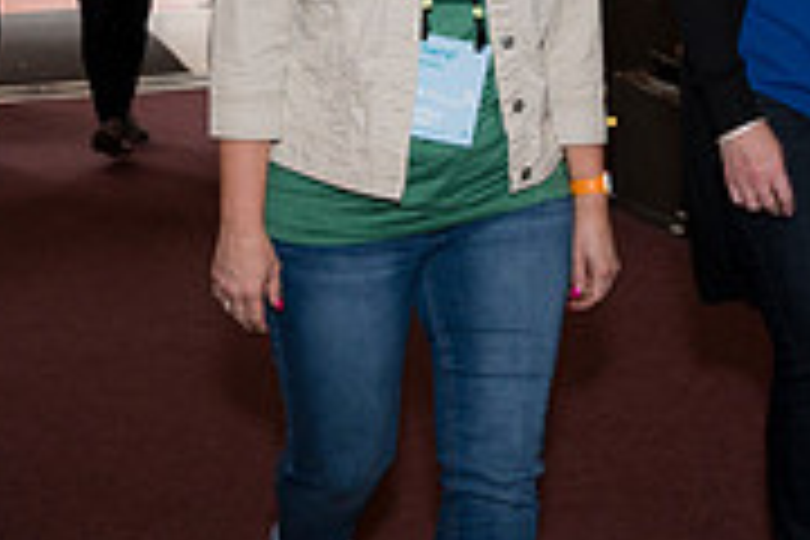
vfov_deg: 14.4
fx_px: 2070
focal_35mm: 92
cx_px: 560
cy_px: -125
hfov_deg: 22.0
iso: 800
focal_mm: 25.5
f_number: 5
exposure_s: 1/100
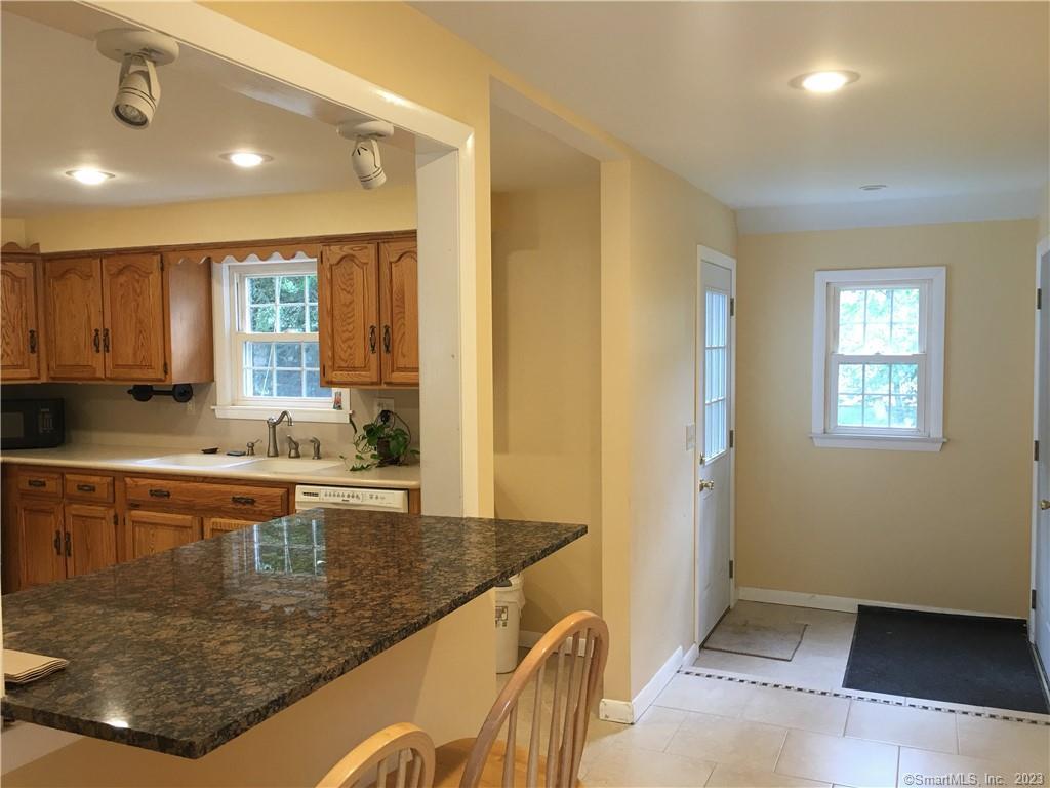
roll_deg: +0.7
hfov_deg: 61.7
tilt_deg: -2.3
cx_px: 525
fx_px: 880
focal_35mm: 29
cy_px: 394
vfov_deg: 48.2
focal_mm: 4.15
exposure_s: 1/15
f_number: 2.2
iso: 25
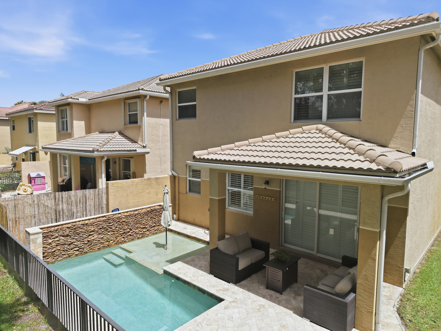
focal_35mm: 24
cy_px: 166
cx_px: 220
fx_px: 306
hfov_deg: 71.6
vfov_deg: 56.8
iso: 190
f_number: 1.8
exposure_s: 1/5000
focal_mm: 8.7
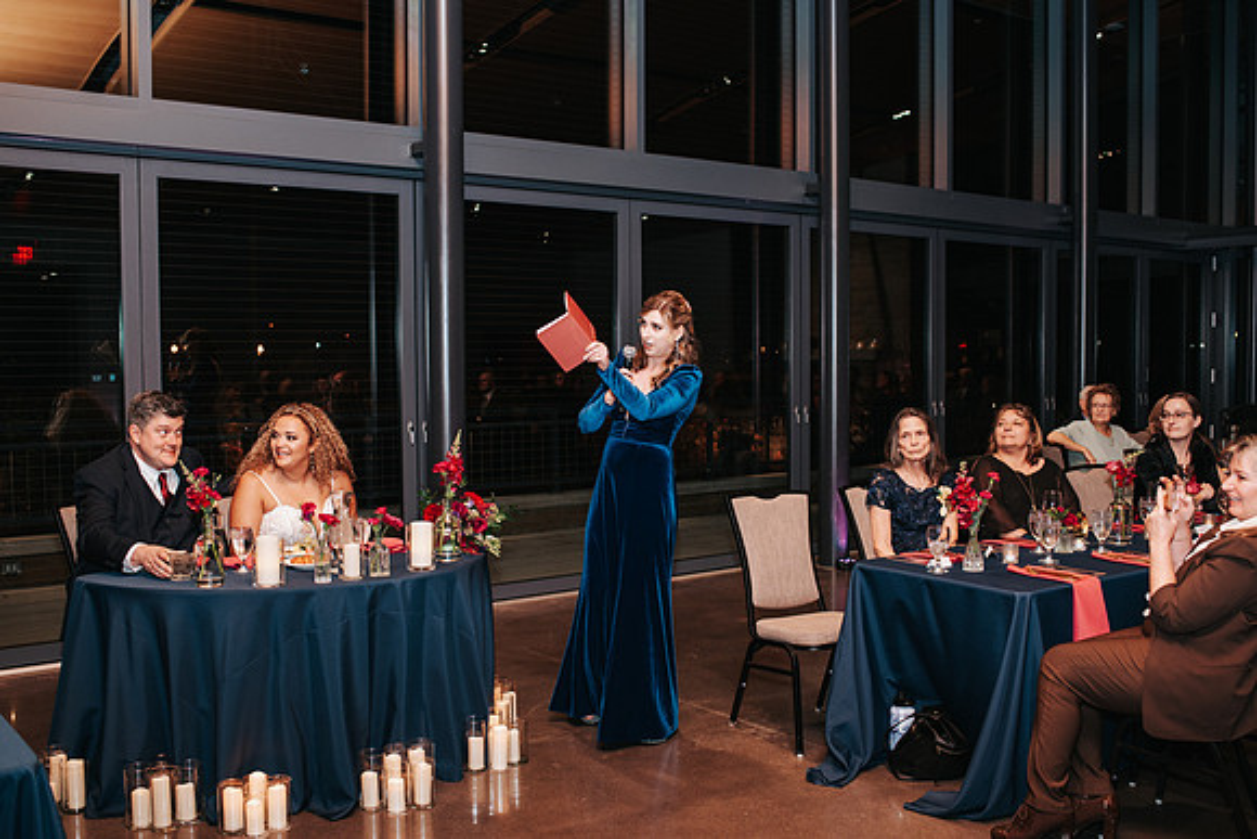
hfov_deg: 52.7
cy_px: 420
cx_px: 628
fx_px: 1270
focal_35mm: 36
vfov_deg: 36.6
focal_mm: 35
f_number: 2.8
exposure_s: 1/200
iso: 1000
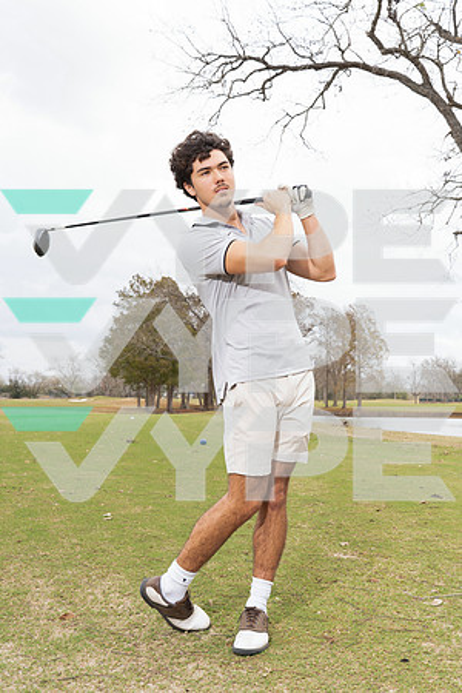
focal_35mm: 40
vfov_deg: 48.5
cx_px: 231
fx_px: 770
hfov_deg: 33.4
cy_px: 346
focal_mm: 40
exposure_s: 1/250
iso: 400
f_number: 8
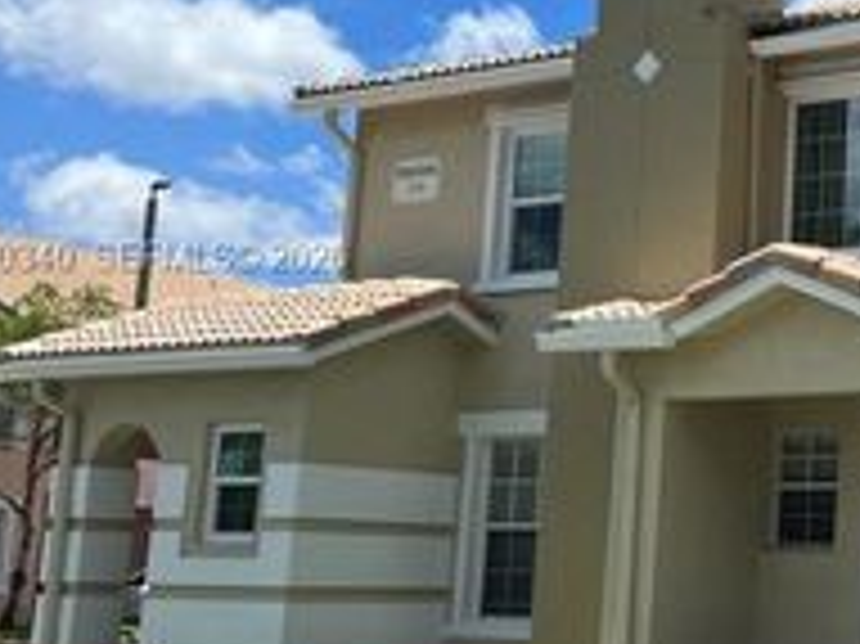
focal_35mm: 68
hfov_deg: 25.8
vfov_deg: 21.6
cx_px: 1009
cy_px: 259
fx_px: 1688
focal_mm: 5.7
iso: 50
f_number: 1.5
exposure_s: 1/4274
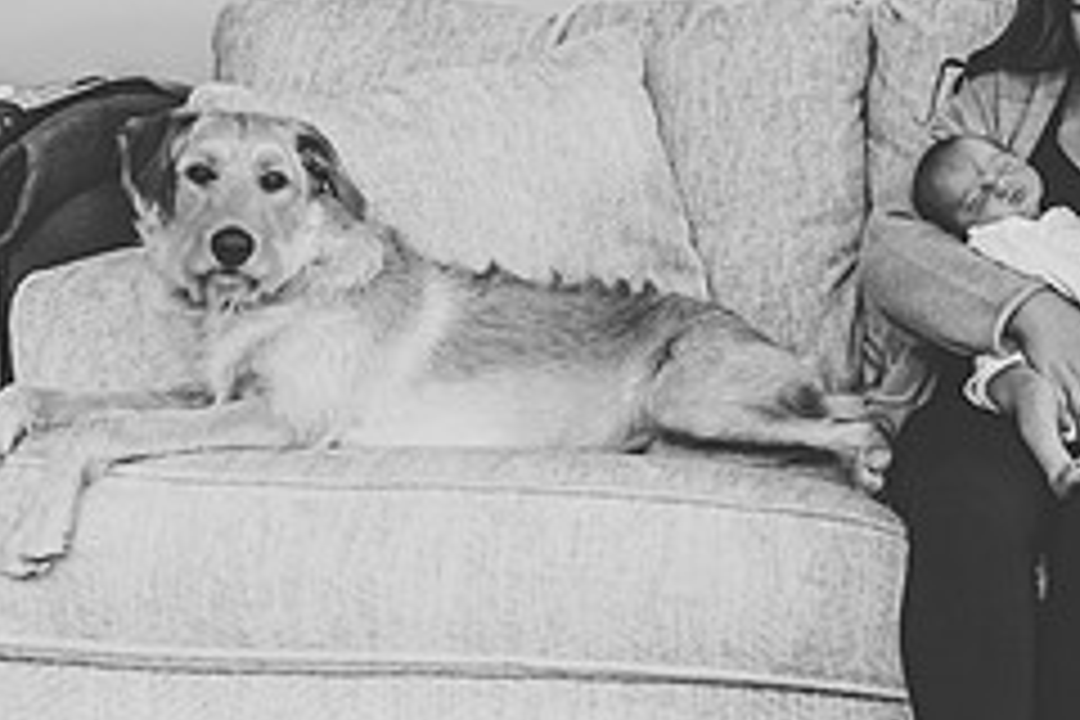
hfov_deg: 28.0
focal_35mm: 69
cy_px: 236
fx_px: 2070
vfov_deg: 19.7
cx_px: 1008
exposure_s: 1/160
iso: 800
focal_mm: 28
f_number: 2.8
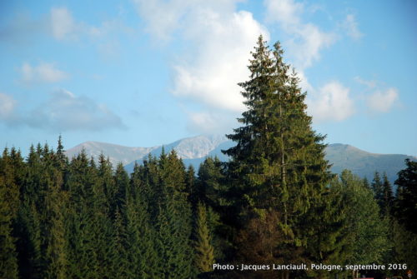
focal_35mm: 105
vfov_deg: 13.1
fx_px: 1218
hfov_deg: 19.4
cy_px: 140
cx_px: 208
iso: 100
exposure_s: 1/250
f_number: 4.5
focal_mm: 70
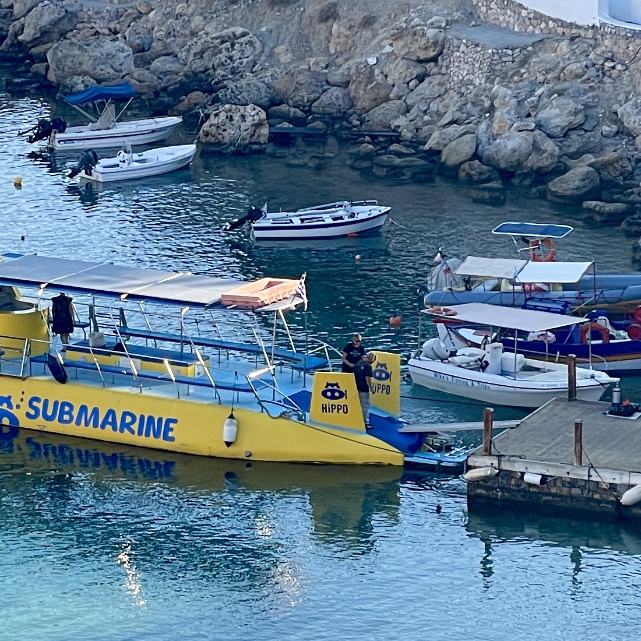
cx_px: 142
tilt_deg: -13.8
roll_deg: +0.9
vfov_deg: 17.9
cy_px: 276
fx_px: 2032
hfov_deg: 17.8
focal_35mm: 97
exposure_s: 1/489
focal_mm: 6
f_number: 2
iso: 25
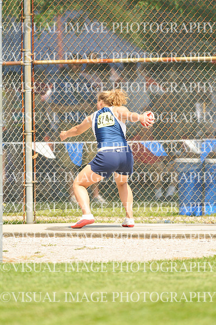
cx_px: 108
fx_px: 5687
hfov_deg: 2.2
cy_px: 162
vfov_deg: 3.3
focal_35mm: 630
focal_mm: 420
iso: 400
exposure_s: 1/1600
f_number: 4
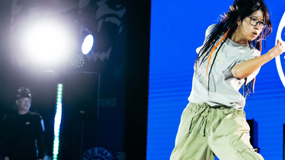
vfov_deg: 14.2
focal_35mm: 85
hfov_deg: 24.8
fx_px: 642
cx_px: 201
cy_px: 112
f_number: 2.8
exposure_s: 1/800
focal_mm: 47
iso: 3200
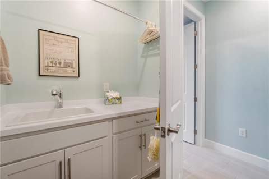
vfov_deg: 74.5
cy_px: 90
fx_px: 118
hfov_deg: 97.7
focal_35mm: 16
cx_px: 134
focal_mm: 10.5
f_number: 4.5
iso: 1000
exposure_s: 1/30
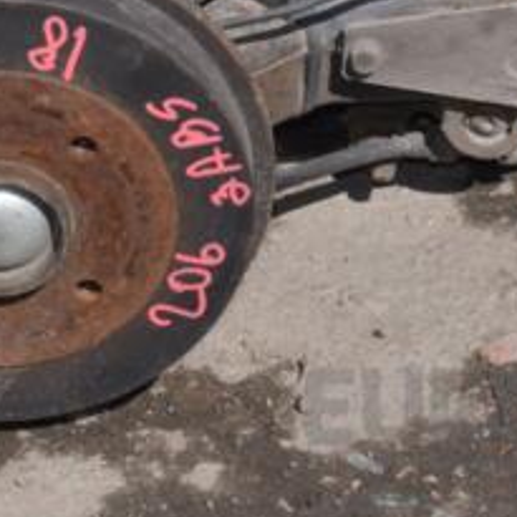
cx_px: 257
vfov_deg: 6.7
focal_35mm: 261
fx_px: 4410
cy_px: 71
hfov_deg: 6.7
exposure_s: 1/200
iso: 800
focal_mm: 70
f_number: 29
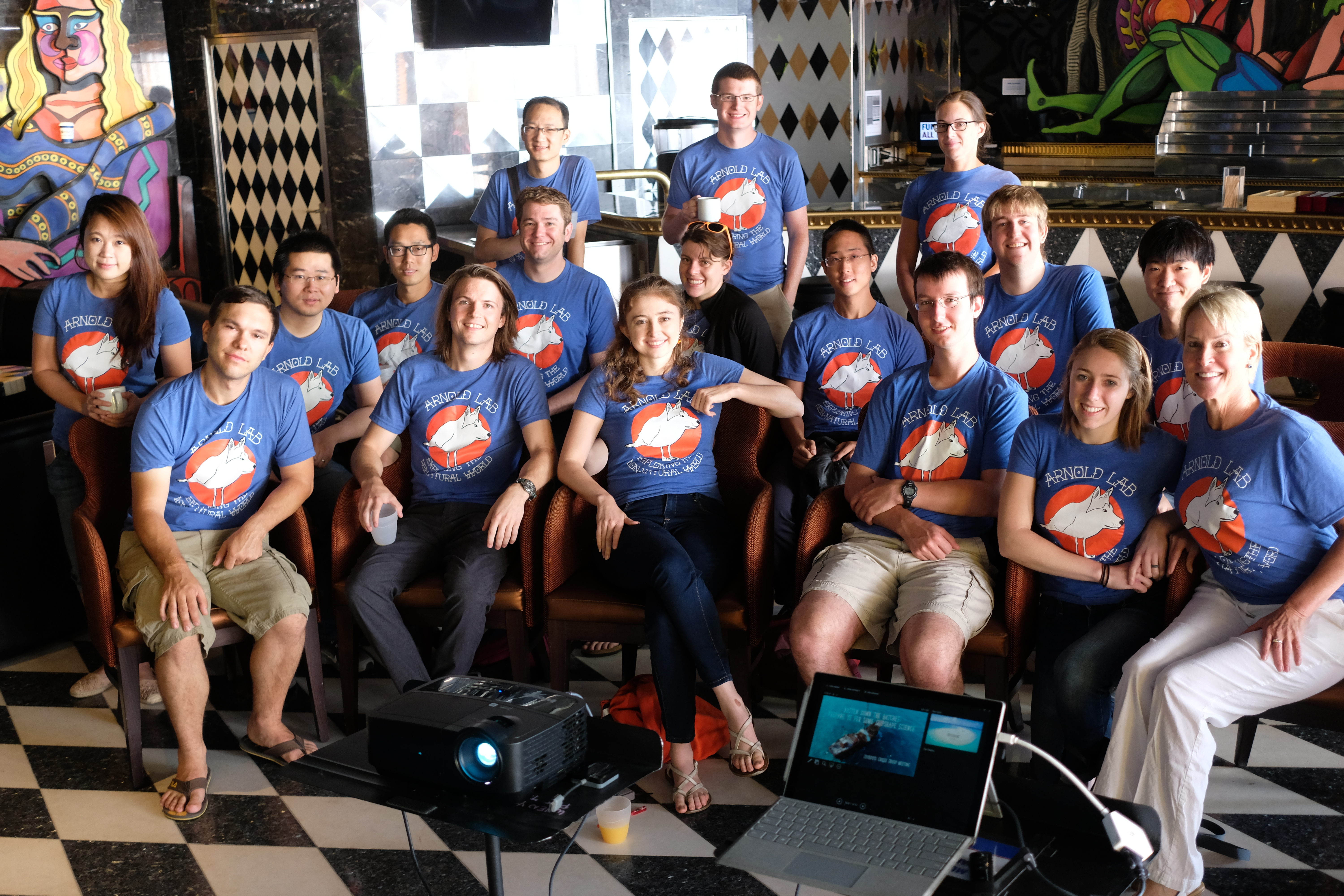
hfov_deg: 47.4
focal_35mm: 41
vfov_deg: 32.6
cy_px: 448
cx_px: 672
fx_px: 1531
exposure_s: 1/60
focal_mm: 27
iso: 800
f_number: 2.8
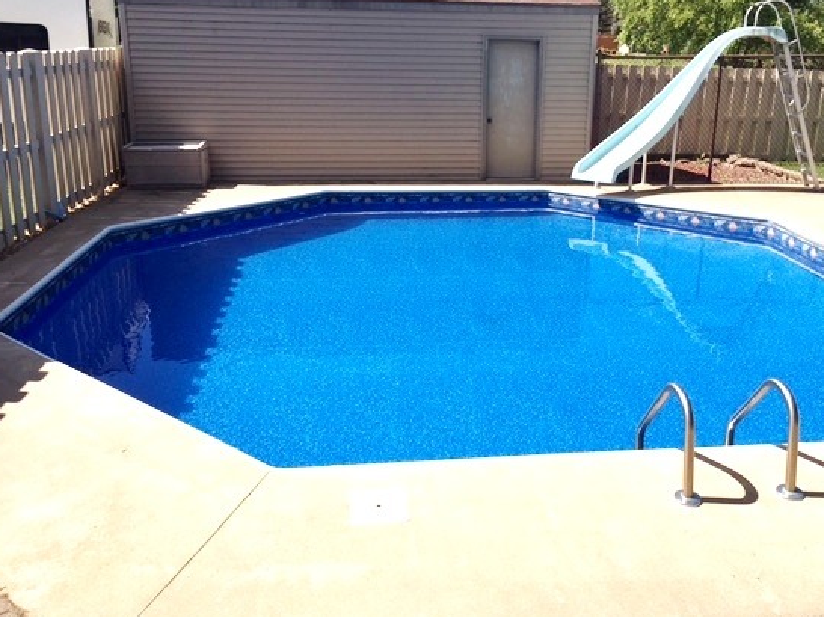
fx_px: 809
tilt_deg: -15.7
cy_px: 276
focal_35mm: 34
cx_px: 462
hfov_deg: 53.8
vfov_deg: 41.7
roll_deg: -1.3
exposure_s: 1/1789
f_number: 2.2
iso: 25
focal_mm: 4.15
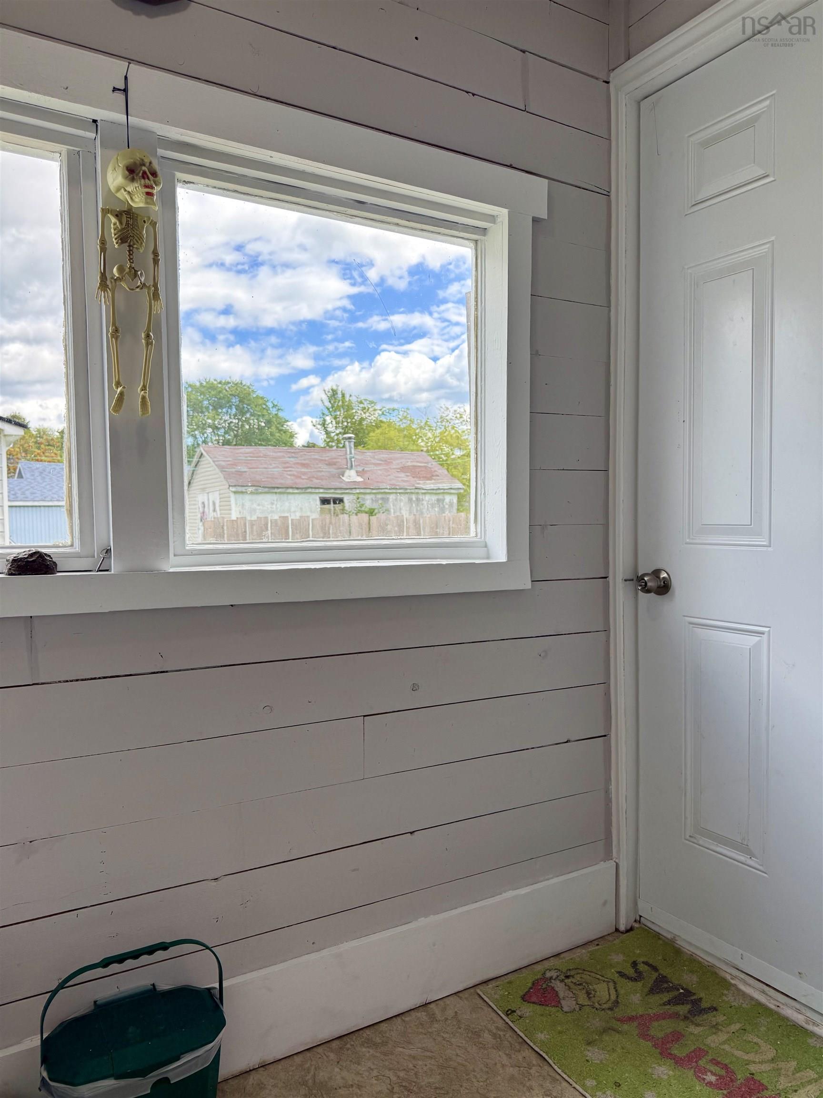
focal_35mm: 24
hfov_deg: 56.8
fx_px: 761
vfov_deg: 71.6
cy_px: 549
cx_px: 412
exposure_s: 1/909
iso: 100
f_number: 1.78
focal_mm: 6.76
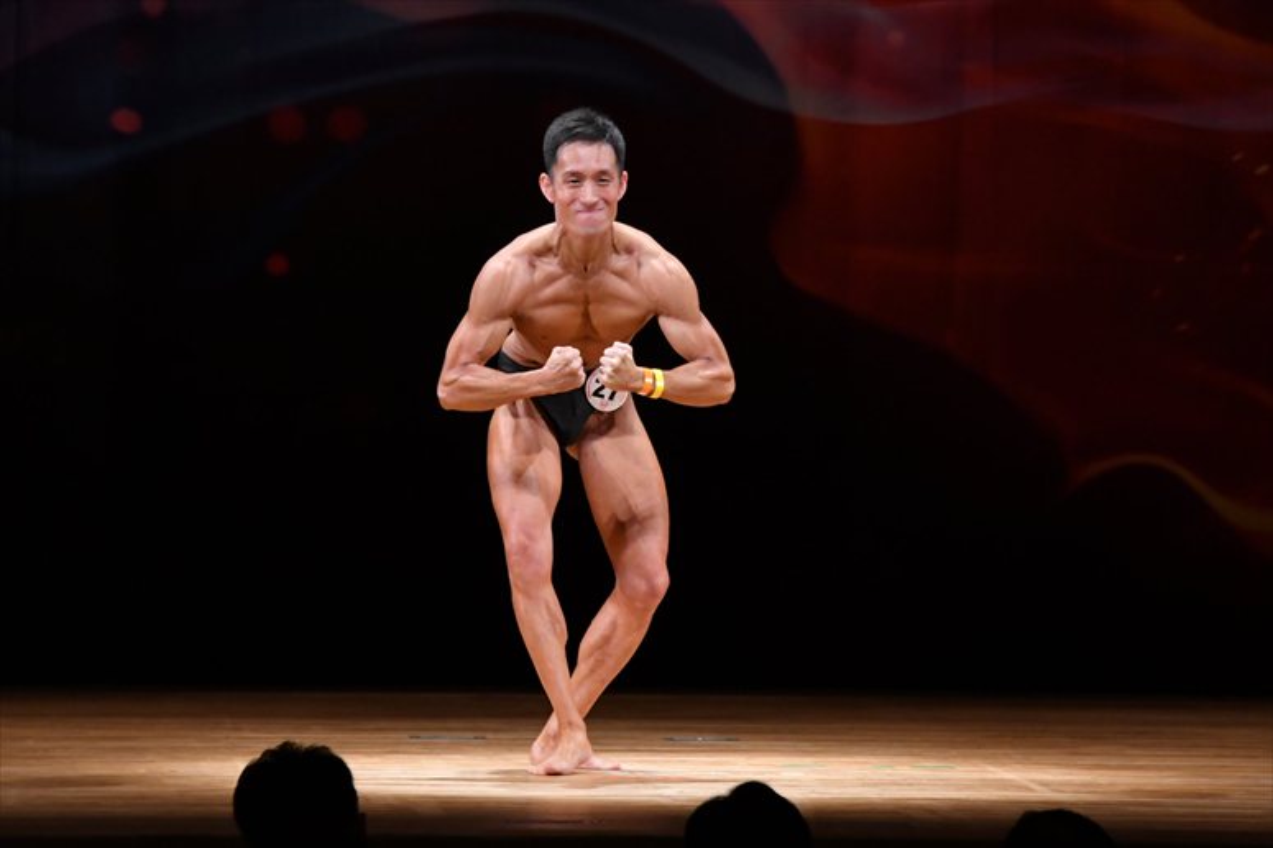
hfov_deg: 7.6
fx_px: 9543
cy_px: 424
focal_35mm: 270
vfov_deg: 5.1
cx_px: 636
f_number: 5.6
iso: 3200
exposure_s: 1/400
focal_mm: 180
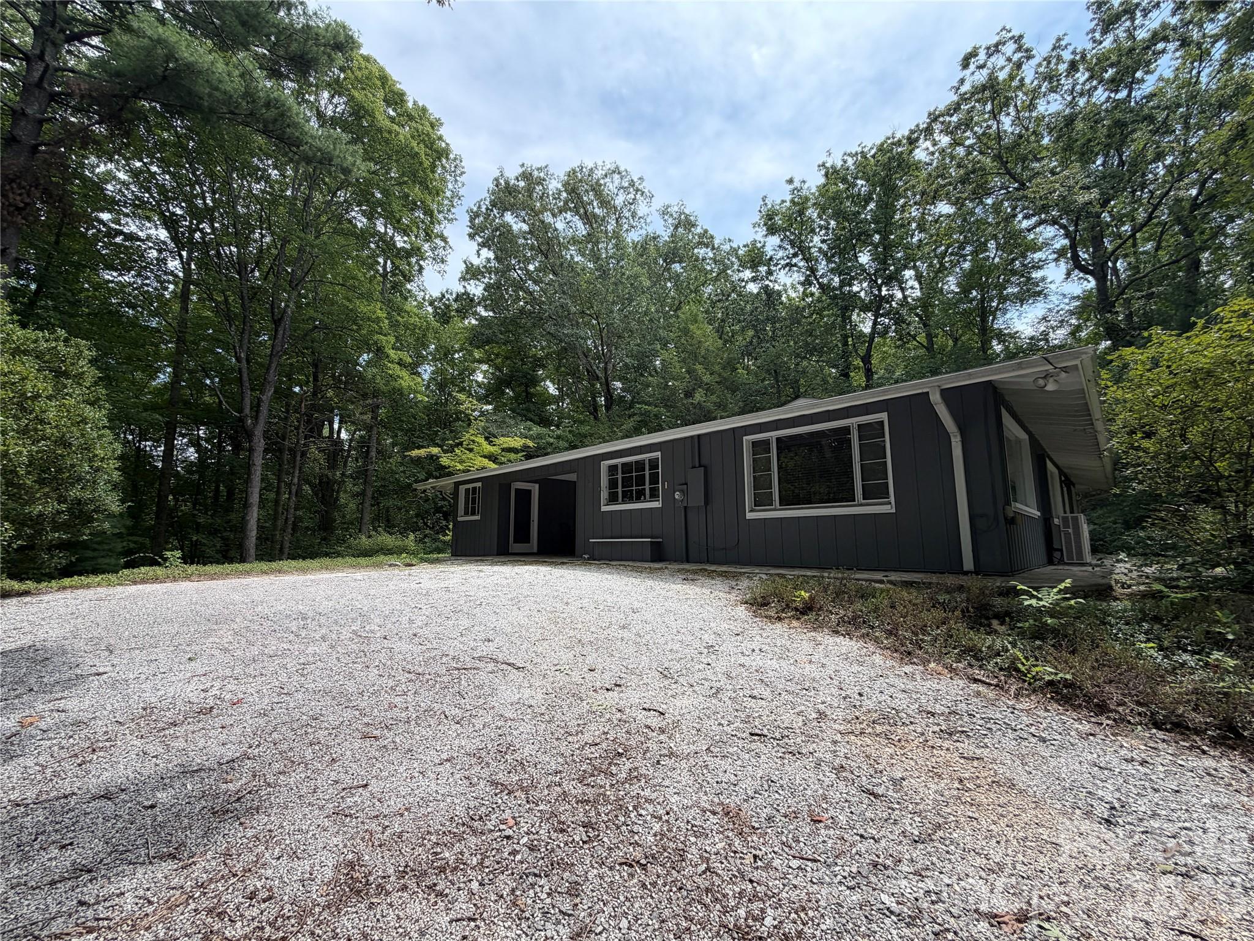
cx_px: 627
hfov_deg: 102.1
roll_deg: +0.8
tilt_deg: +7.4
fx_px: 507
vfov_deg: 85.7
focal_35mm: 14
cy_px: 470
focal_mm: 2.22
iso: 40
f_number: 2.2
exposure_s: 1/607
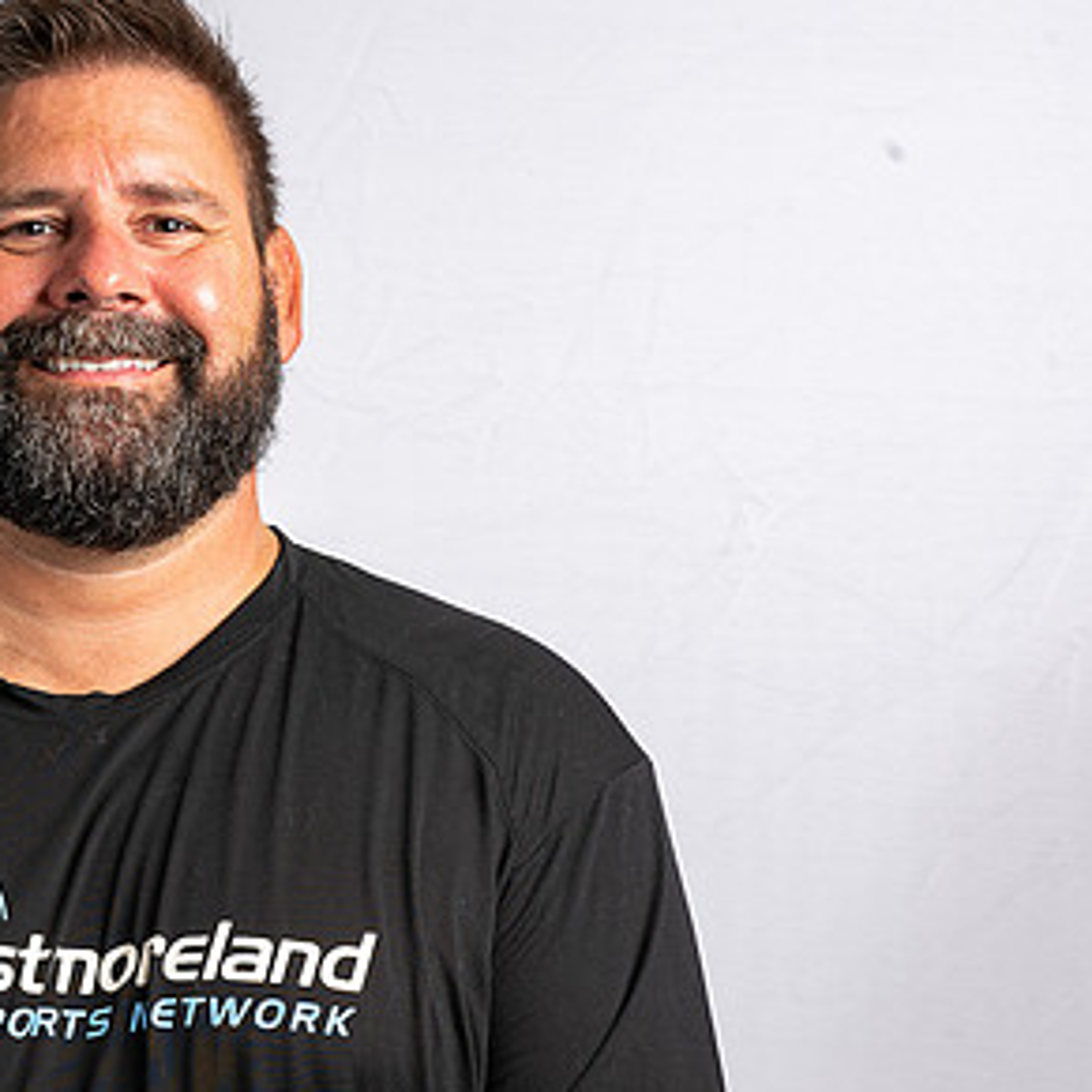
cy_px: 482
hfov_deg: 12.0
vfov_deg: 12.1
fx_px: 5139
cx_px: 60
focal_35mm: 144
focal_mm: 85
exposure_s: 1/200
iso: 200
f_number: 10
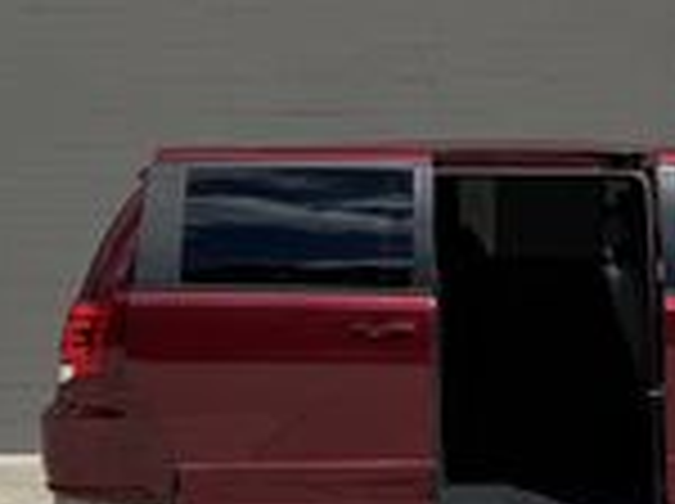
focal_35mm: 77
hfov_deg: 24.7
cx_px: 594
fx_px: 1499
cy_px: 180
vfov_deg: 19.0
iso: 80
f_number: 1.78
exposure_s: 1/8130
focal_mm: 6.76
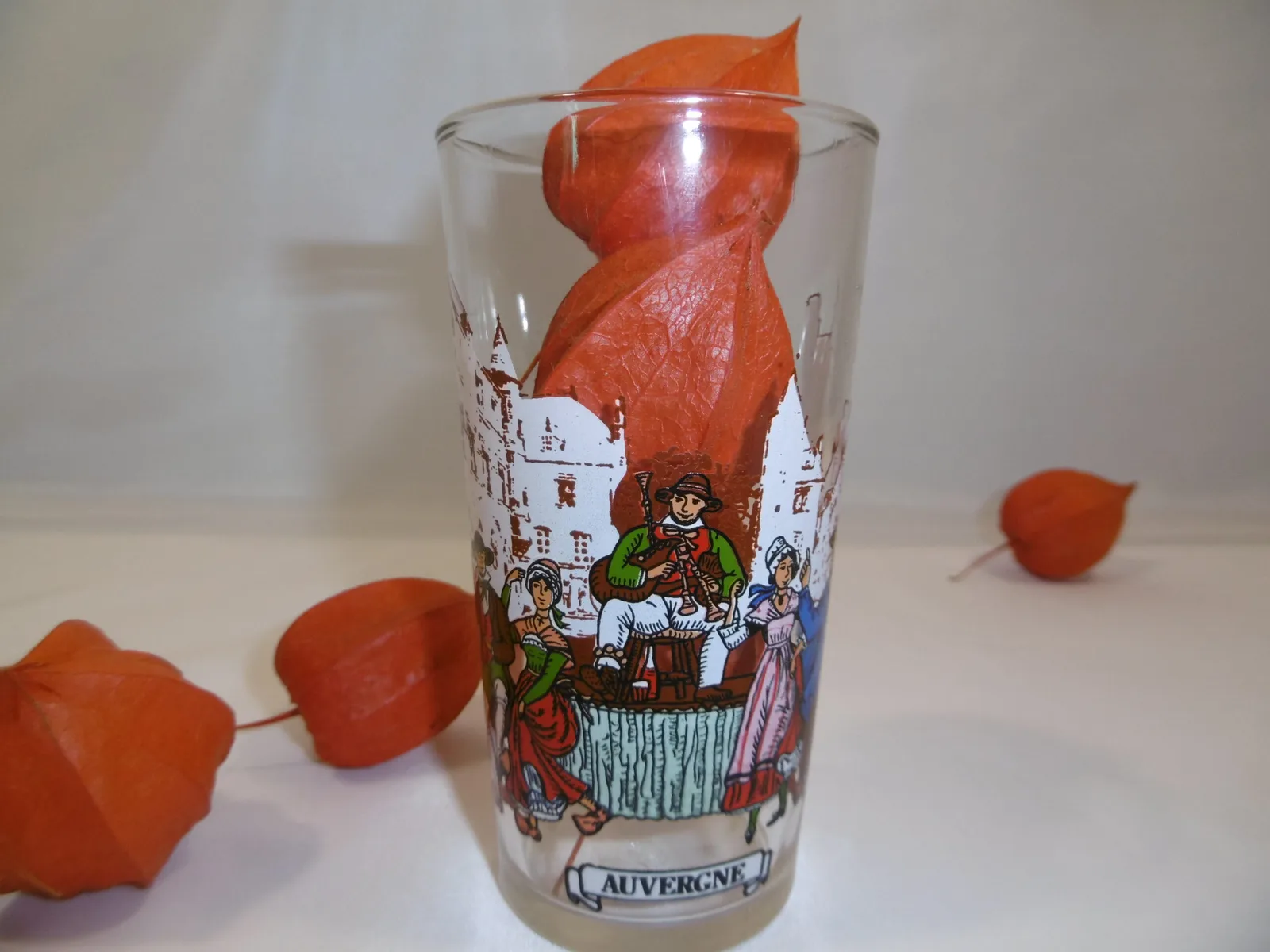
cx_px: 635
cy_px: 476
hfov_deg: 71.6
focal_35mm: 24
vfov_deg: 56.8
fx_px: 881
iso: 100
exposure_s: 1/60
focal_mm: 4.3
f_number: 7.8
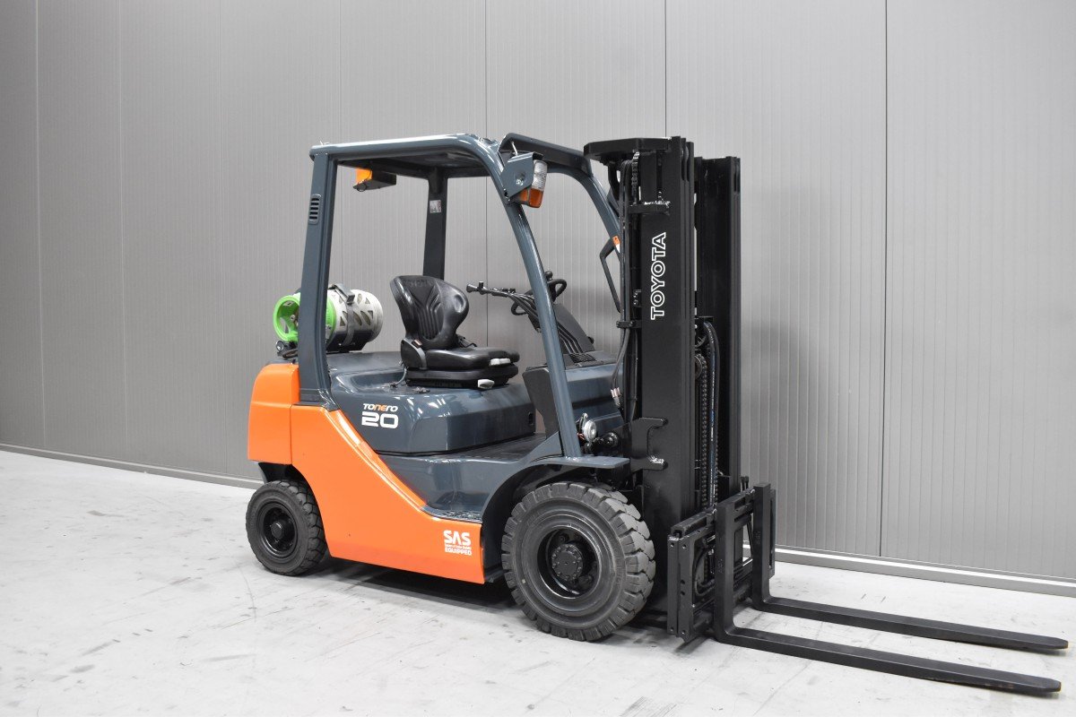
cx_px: 538
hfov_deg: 59.5
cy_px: 358
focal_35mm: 32
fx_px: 941
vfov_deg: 41.7
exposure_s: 1/25
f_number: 5
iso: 1600
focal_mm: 21
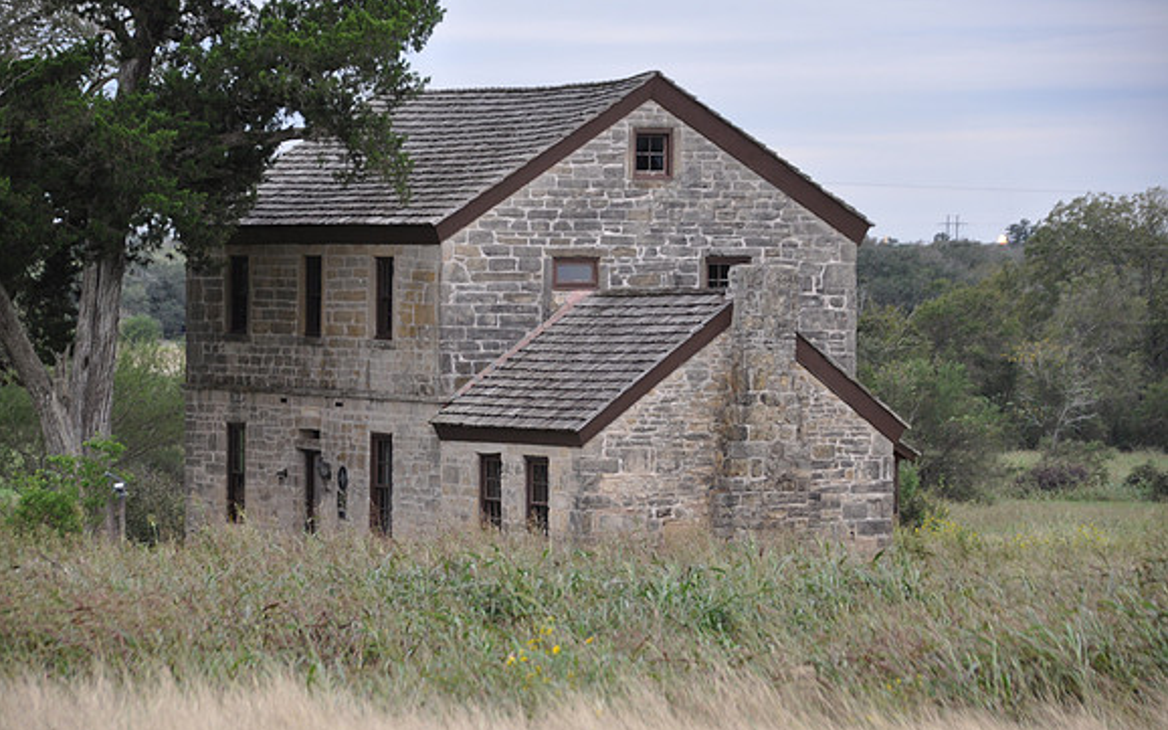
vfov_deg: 7.1
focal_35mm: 184
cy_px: 355
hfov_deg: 11.4
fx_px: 5856
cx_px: 584
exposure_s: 1/125
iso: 400
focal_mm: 120
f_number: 5.6
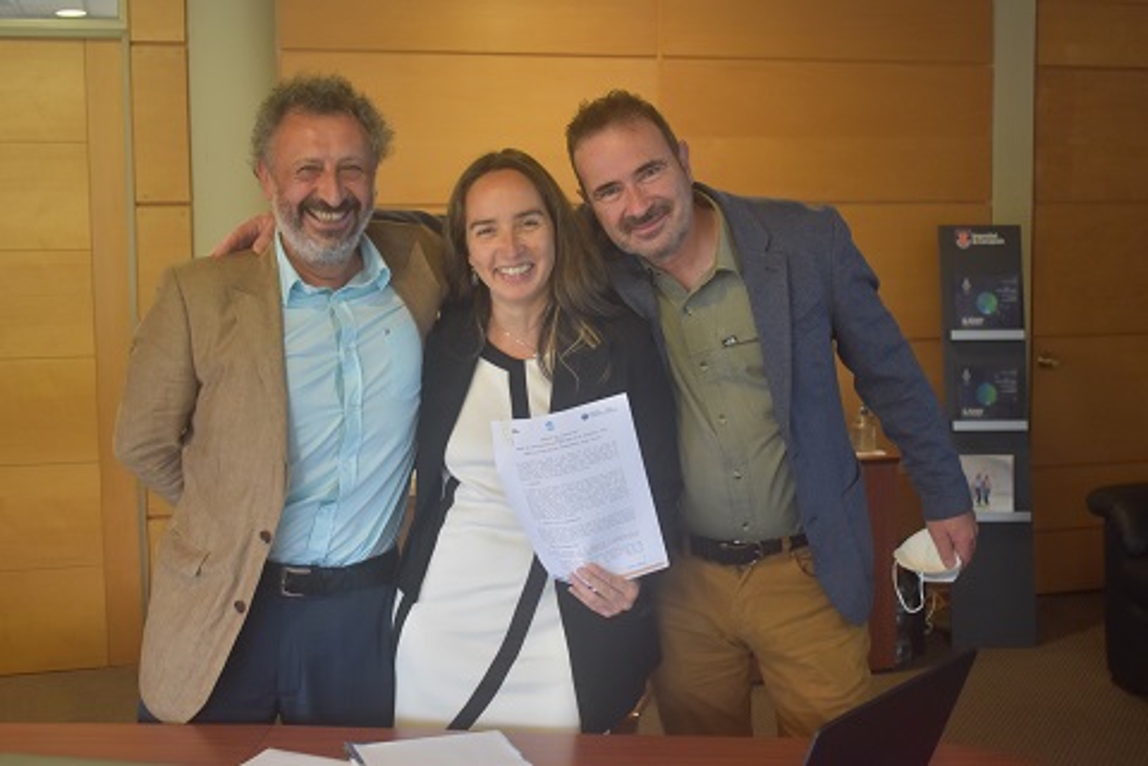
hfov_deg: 42.3
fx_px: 1483
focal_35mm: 46
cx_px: 574
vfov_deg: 28.9
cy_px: 383
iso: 1000
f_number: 4.2
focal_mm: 31
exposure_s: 1/60
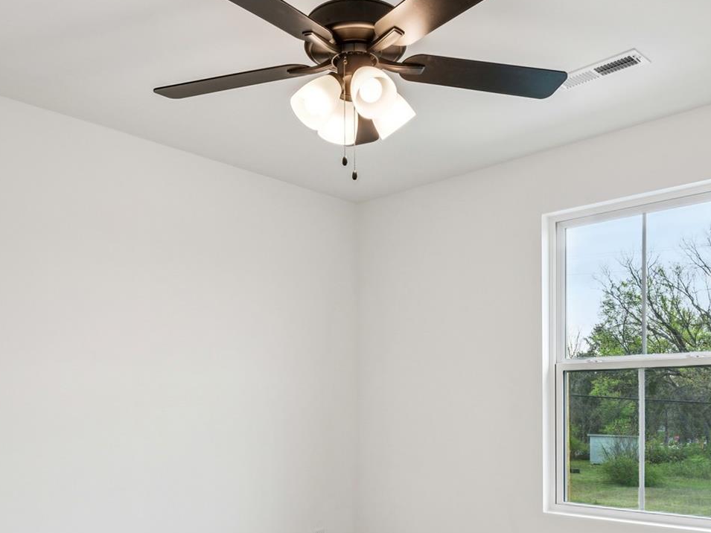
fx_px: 686
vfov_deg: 40.9
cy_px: 415
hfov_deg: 54.7
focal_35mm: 33
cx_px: 334
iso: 100
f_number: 9
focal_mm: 16.2
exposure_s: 1/13
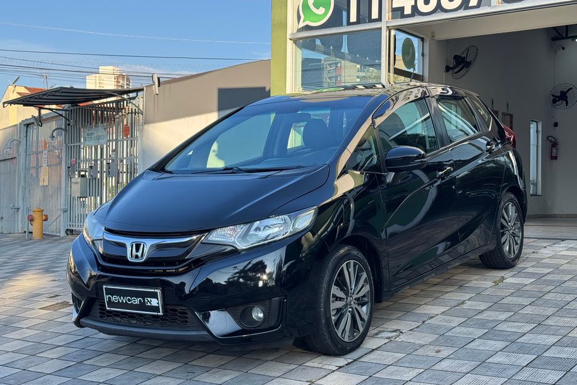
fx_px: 817
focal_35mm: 51
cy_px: 197
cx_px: 284
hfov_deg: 38.9
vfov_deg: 26.5
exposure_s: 1/593
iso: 64
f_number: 1.78
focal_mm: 6.76
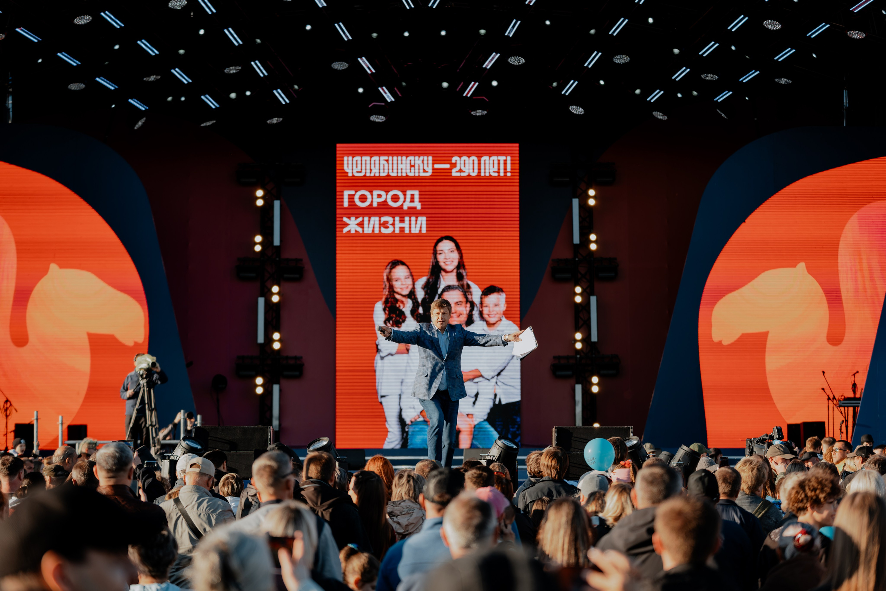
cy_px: 296
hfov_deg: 21.2
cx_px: 443
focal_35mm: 96
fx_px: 2363
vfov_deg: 14.3
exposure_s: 1/1000
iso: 250
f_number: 2.8
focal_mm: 96
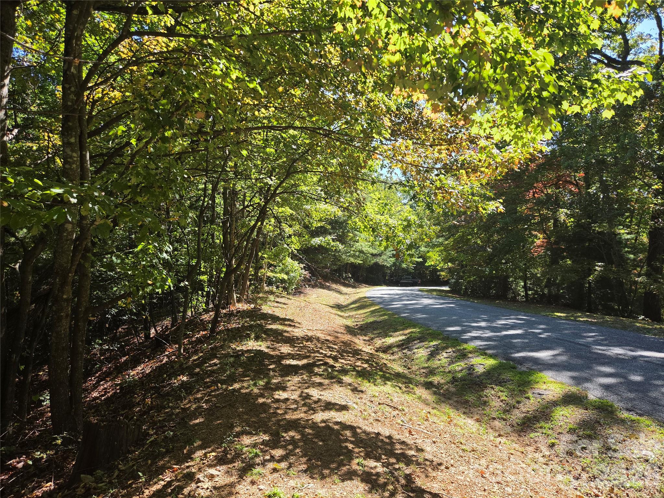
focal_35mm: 23
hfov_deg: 73.9
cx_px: 332
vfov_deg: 58.9
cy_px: 249
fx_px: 441
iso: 80
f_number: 1.8
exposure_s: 1/1102
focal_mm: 5.4
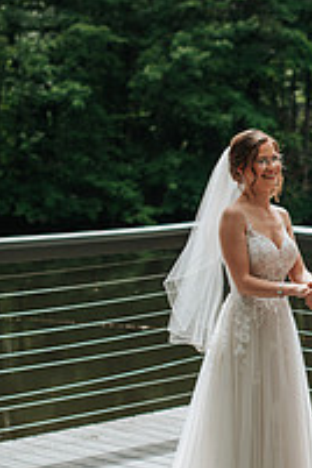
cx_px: 307
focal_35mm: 112
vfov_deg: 18.3
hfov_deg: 12.1
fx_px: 1456
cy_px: 256
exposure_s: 1/800
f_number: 2.8
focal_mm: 50
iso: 100
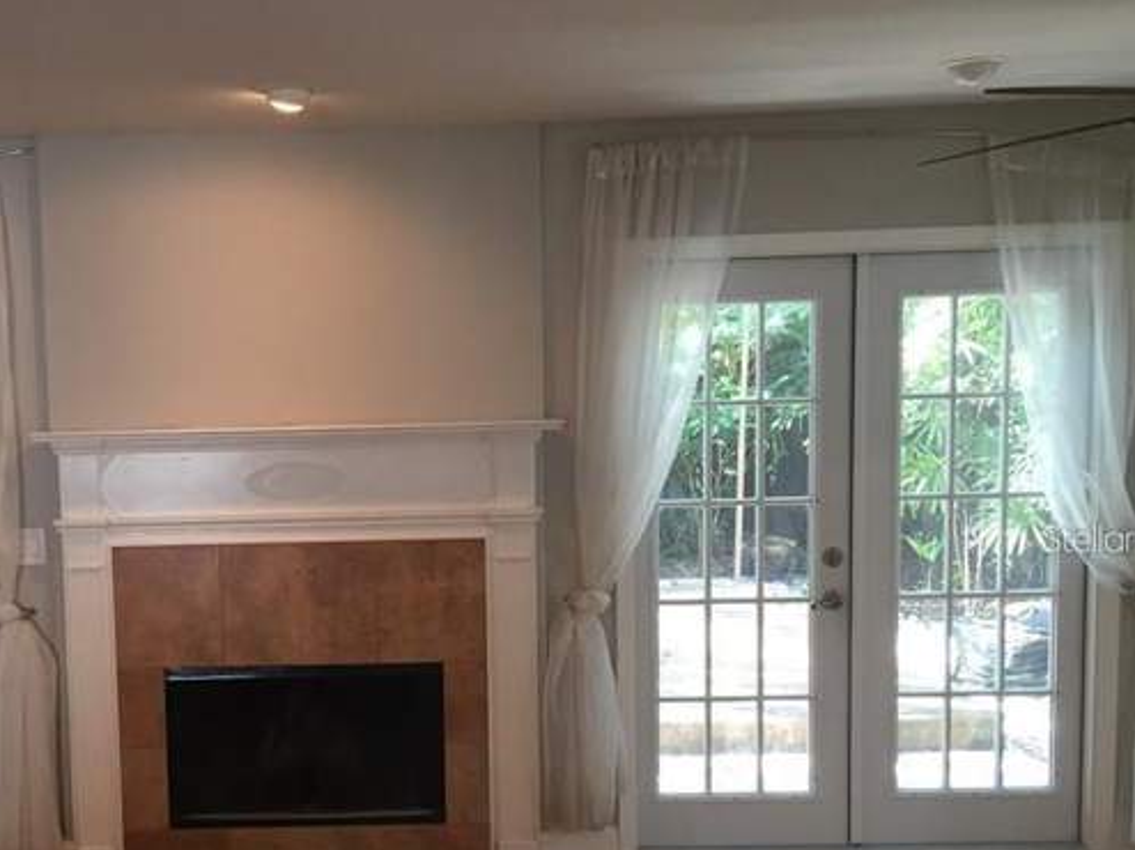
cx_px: 292
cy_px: 538
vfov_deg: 30.7
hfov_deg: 39.4
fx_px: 1540
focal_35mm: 47
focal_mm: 4.15
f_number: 2.2
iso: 40
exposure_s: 1/30
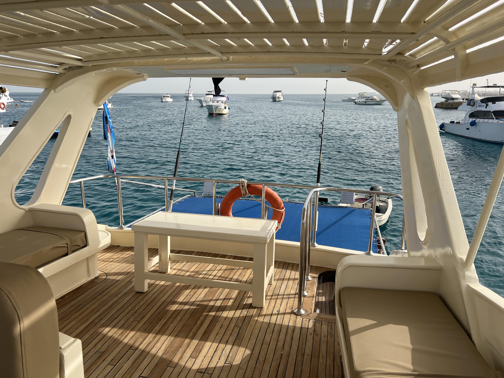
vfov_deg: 53.1
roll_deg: -0.6
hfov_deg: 67.3
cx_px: 252
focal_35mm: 26
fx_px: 379
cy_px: 189
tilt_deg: -14.4
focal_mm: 5.7
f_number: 1.5
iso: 50
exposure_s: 1/4630
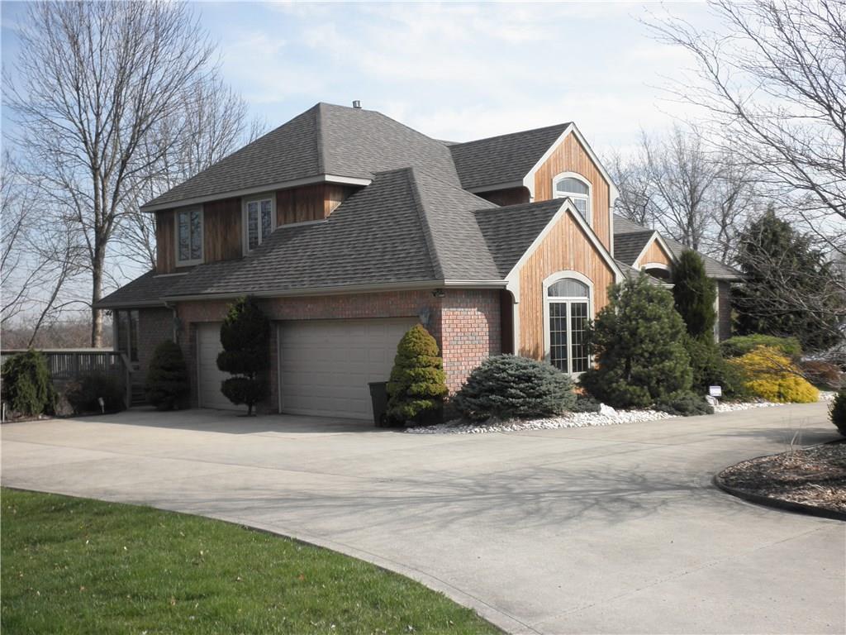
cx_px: 423
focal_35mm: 44
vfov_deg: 32.9
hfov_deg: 42.9
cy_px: 318
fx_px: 1075
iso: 64
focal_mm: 7.9
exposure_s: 1/80
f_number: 9.6
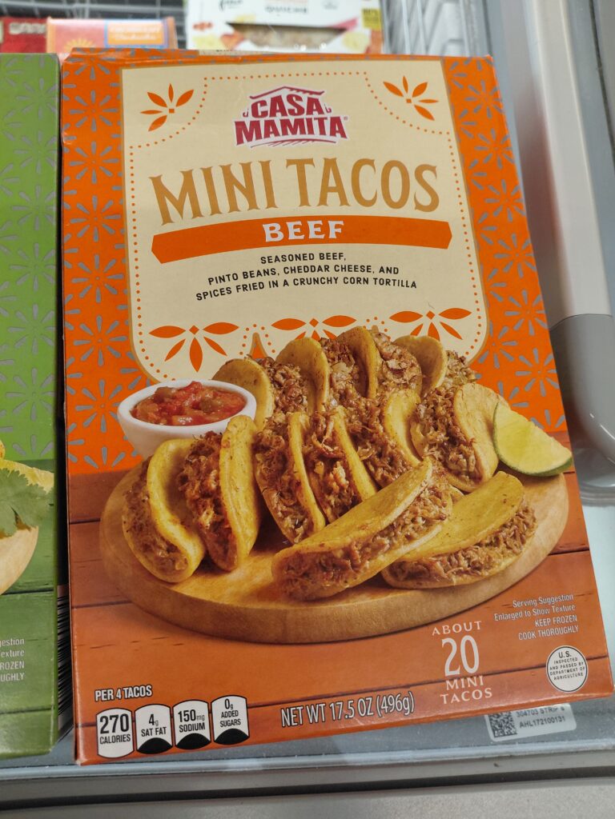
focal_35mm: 25
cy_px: 410
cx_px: 308
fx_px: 592
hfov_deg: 54.9
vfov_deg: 69.4
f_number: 1.8
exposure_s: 1/120
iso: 125
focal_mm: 4.69
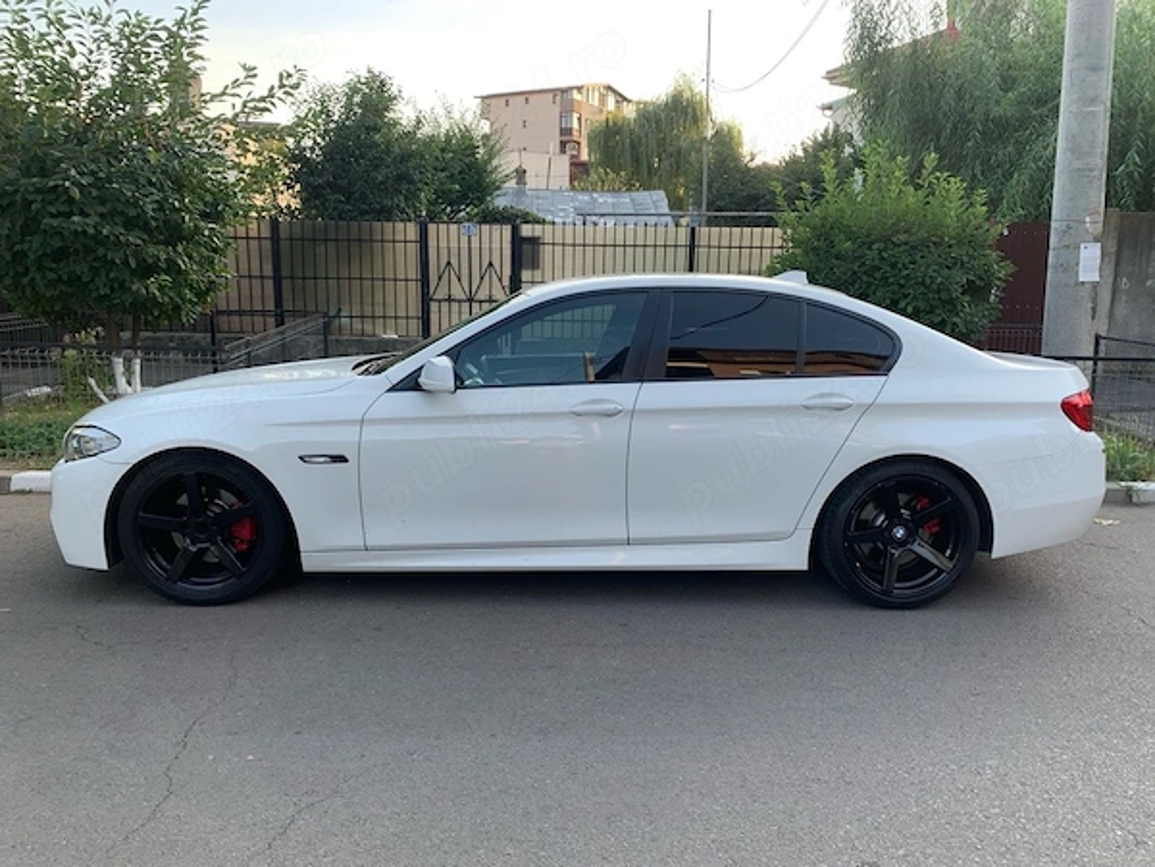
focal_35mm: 26
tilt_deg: -9.7
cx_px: 578
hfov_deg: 67.3
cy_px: 434
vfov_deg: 53.1
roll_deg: -0.4
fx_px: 868
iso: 25
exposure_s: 1/177
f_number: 1.8
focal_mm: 4.25
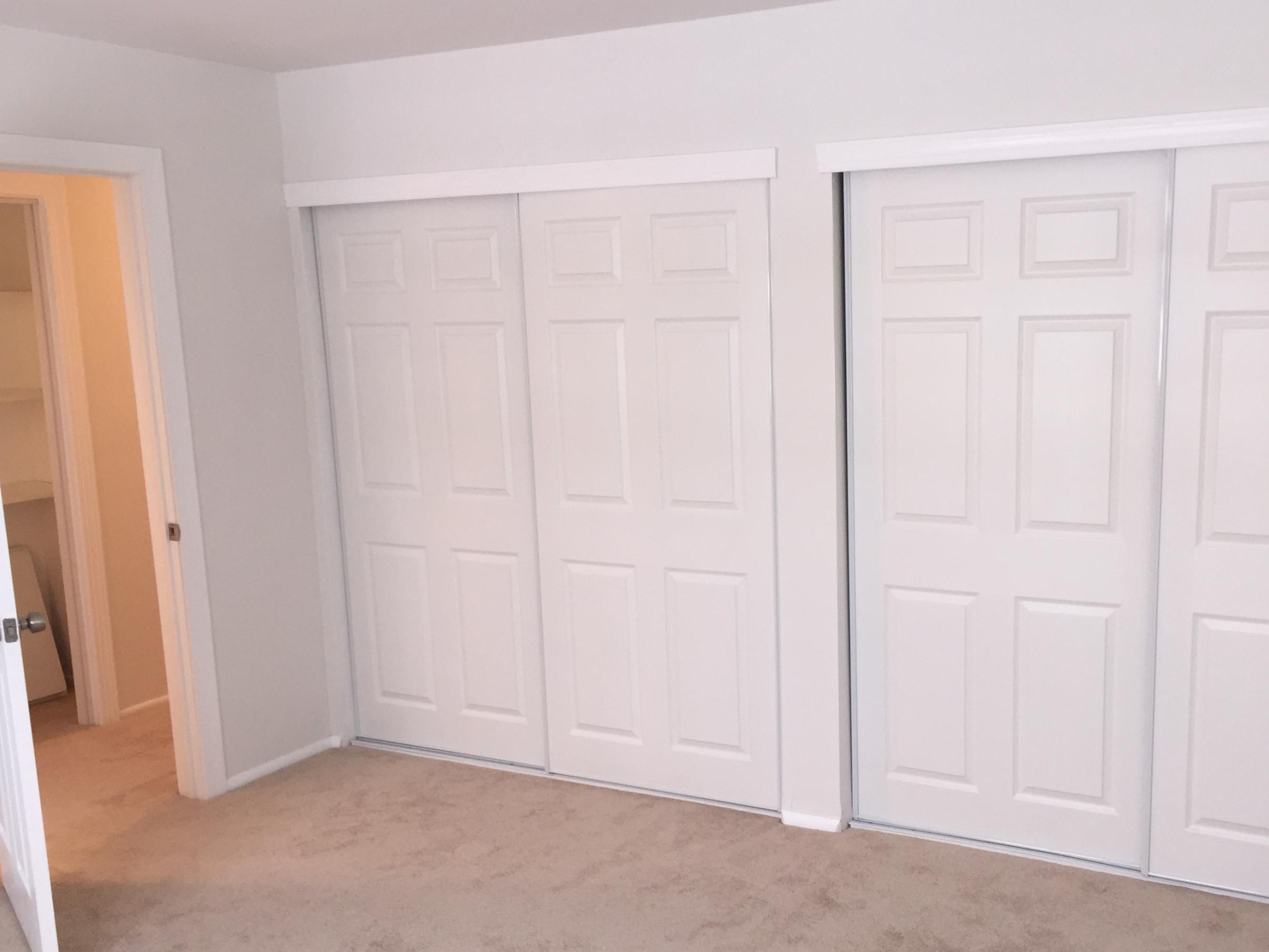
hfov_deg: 51.2
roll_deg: +1.9
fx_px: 1320
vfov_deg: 39.5
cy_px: 553
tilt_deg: -10.4
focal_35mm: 36
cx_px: 721
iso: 50
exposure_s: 1/30
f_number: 2.2
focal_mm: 4.15
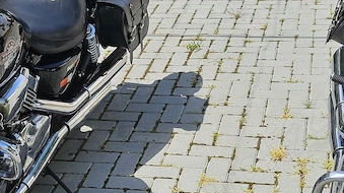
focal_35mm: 74
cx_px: 166
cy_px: 164
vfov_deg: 16.1
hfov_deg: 28.6
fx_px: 674
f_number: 1.8
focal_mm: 5.4
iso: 25
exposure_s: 1/1751
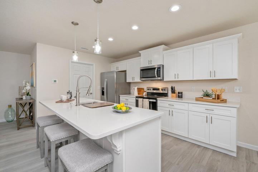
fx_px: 115
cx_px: 129
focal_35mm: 16
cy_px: 86
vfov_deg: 73.7
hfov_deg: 96.8
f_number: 9
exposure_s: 1/30
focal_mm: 16
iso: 400
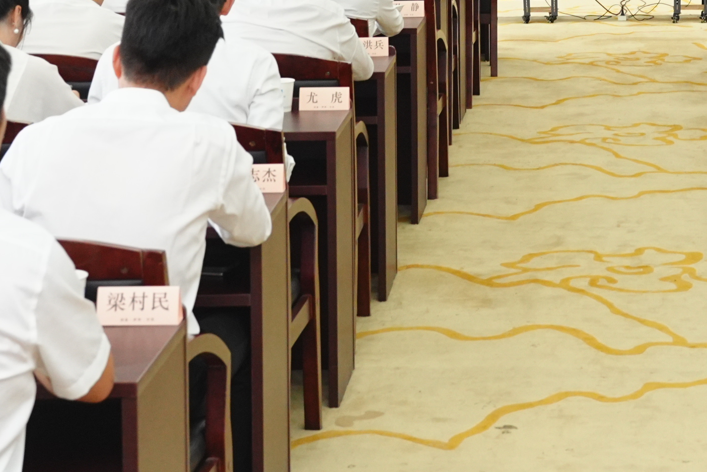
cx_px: 640
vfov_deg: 12.0
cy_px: -180
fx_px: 2161
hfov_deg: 18.3
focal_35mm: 110
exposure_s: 1/125
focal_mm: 34
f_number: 5
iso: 2500
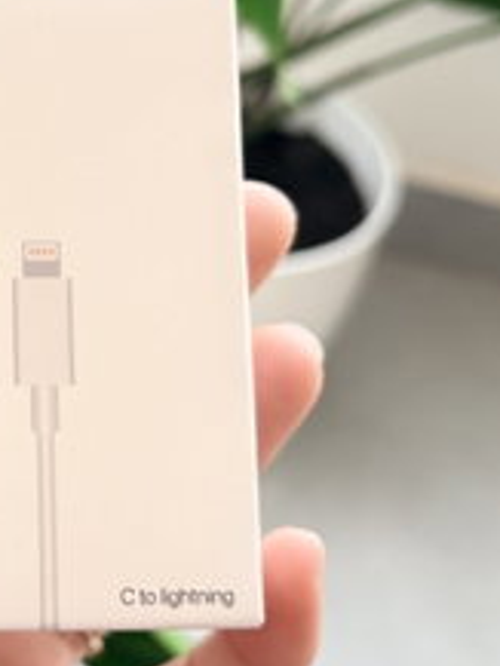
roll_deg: -0.3
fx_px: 1231
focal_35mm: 64
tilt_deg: -43.3
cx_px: -67
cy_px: 213
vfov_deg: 30.0
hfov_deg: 21.6
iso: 125
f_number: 1.6
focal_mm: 5.96
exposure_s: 1/80
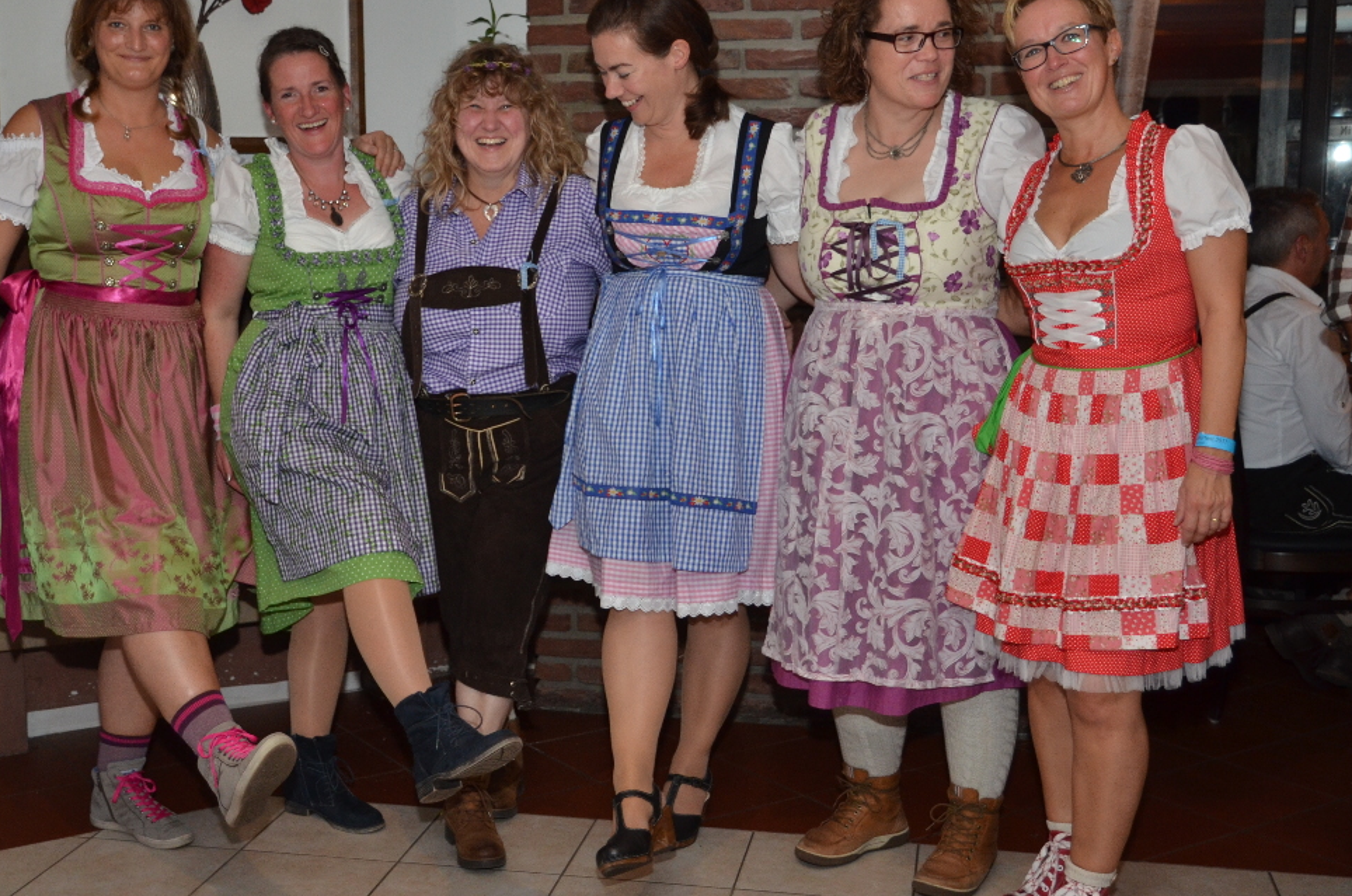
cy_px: 459
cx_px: 588
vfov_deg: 29.1
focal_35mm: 46
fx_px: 1724
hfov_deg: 42.7
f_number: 4
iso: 800
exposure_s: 1/60
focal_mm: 24
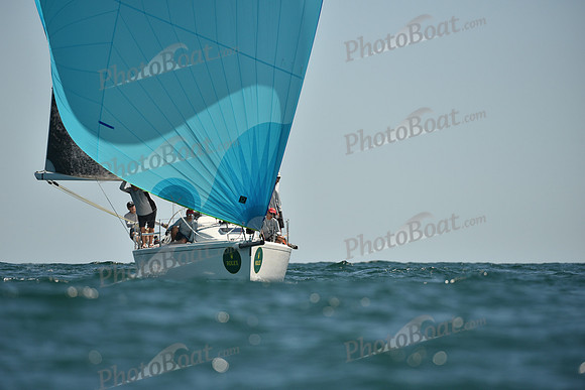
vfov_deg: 3.4
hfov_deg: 5.2
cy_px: 195
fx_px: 6501
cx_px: 292
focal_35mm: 400
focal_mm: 400
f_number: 5
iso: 250
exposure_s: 1/2500
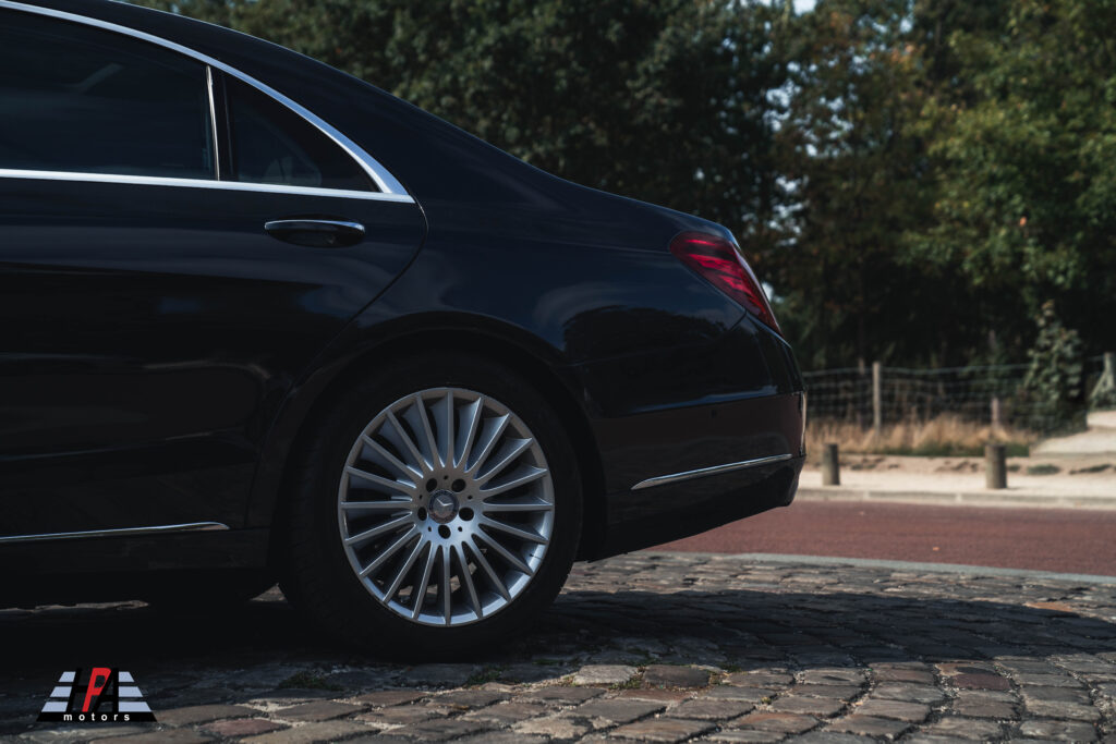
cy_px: 372
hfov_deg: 30.1
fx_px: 2077
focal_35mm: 67
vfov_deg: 20.3
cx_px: 558
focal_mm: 67
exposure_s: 1/1000
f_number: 4
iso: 320
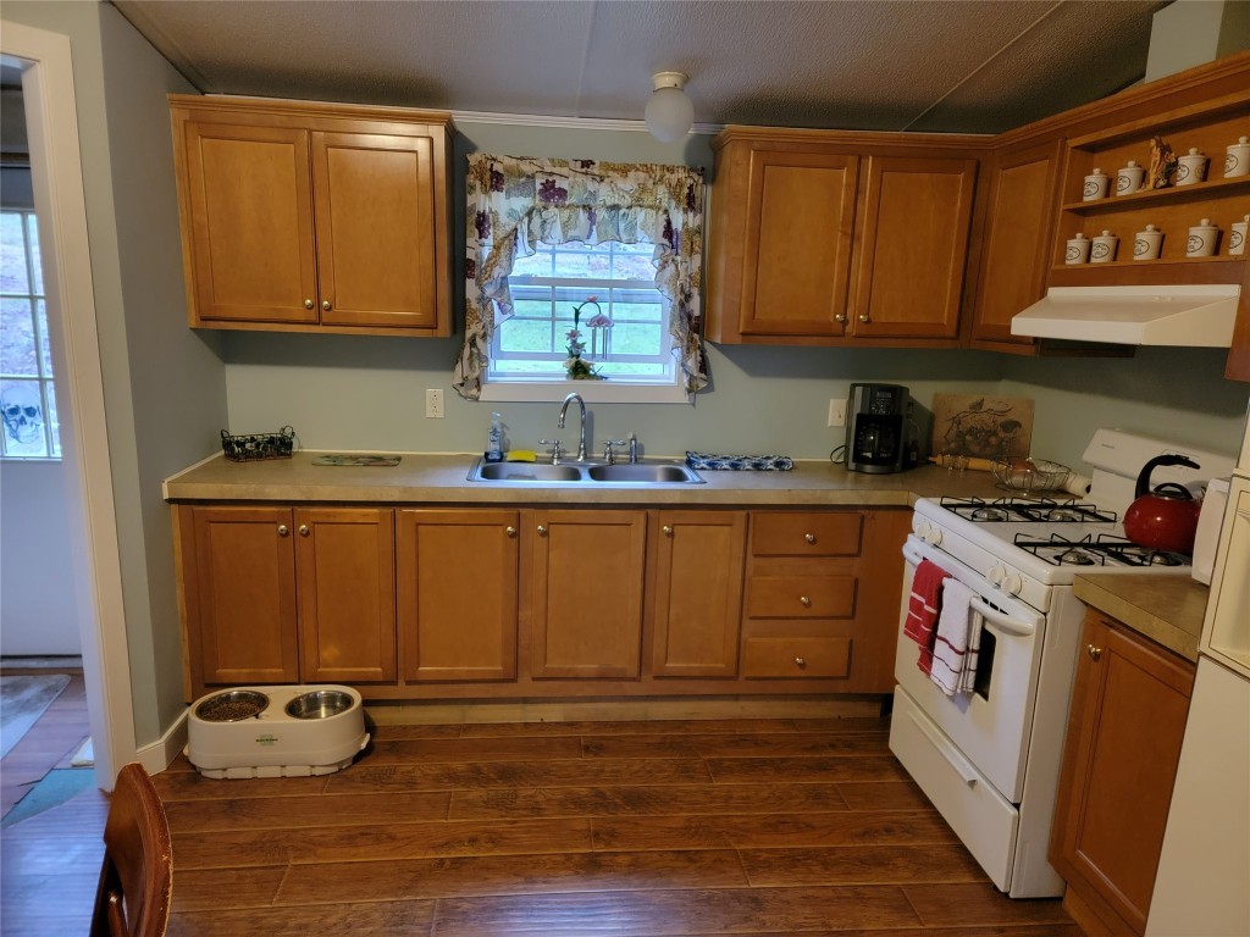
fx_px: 867
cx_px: 625
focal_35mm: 24
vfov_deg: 56.8
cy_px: 468
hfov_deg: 71.6
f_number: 1.8
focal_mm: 6.7
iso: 640
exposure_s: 1/40
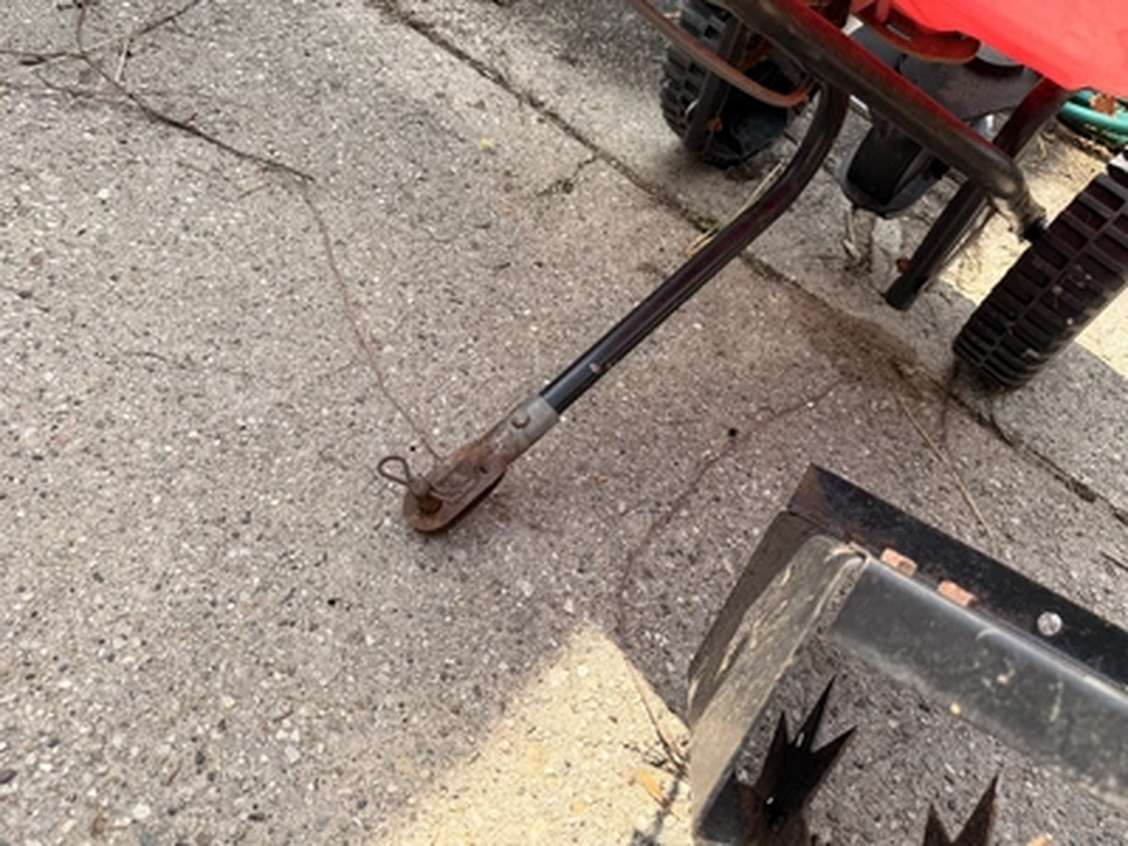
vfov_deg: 56.8
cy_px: 423
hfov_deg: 71.6
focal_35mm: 24
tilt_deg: -50.3
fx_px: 782
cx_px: 564
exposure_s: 1/1271
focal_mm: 6.76
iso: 80
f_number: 1.78
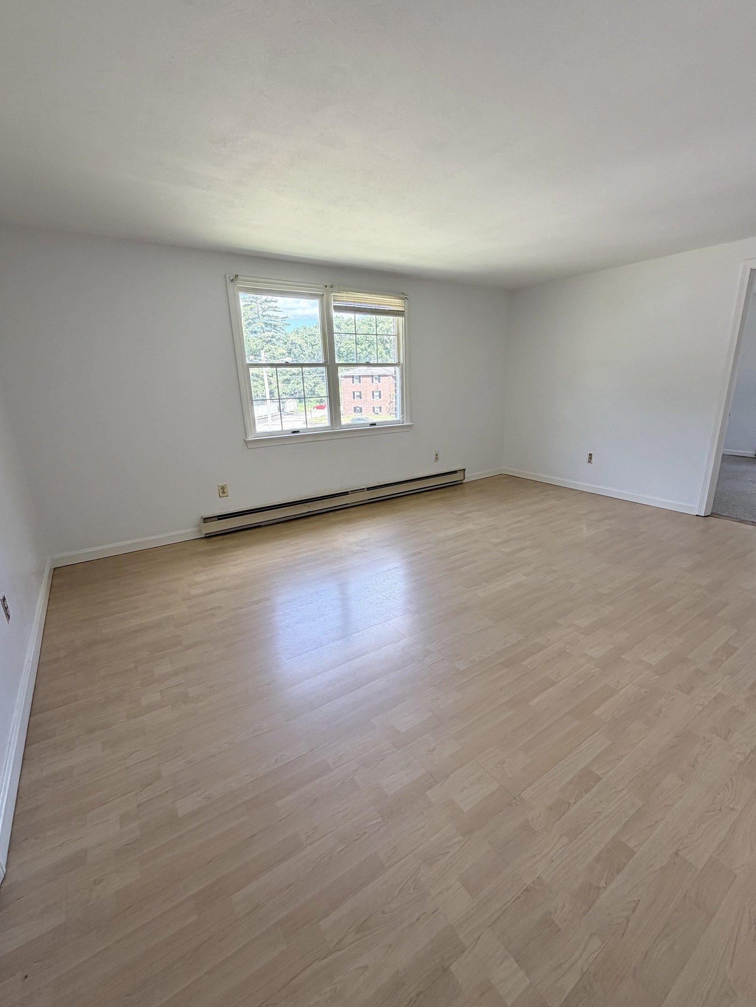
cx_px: 402
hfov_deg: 81.7
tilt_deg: -15.8
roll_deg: +2.0
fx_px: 437
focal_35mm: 15
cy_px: 507
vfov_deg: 98.2
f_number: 2.2
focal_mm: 2.22
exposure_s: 1/121
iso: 125
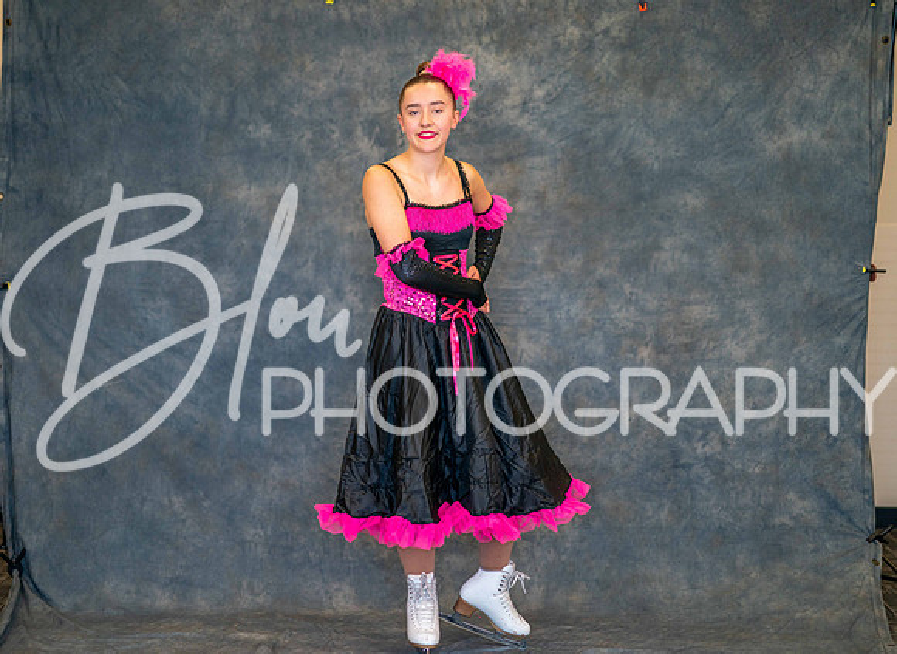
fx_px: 2412
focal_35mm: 94
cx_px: 386
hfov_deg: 21.1
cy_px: 313
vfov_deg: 15.4
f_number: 1.4
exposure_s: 1/250
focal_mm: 85
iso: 500
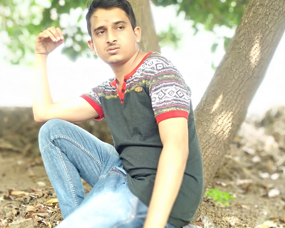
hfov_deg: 29.9
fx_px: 531
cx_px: 111
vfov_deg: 24.2
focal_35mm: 63
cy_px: 132
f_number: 2.6
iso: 640
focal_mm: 5.99
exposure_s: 1/50
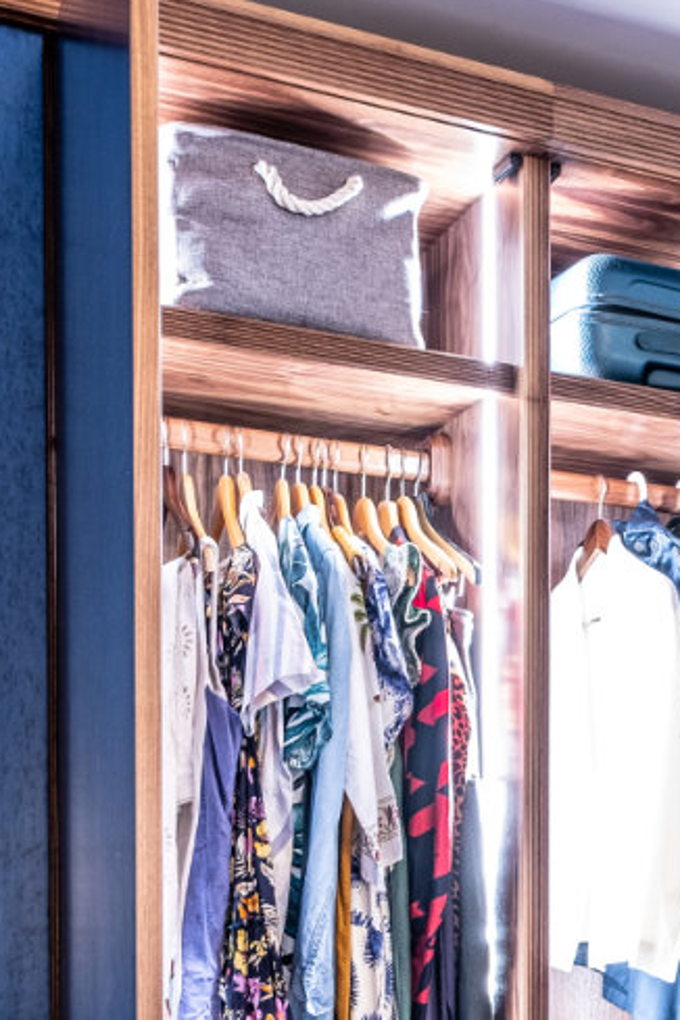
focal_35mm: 54
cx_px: 707
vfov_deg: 34.7
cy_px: 922
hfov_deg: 23.8
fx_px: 1530
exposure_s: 1
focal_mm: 14.5
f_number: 4
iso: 200
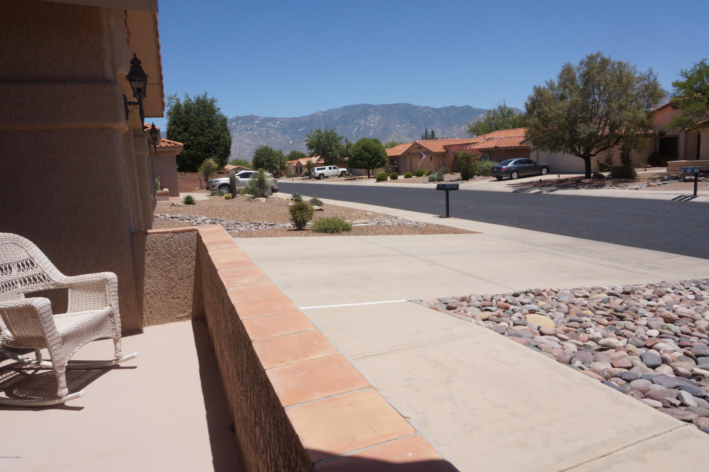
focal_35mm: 24
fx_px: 472
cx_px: 354
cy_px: 236
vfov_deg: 53.1
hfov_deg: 73.8
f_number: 13
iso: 800
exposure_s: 1/1250
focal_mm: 16
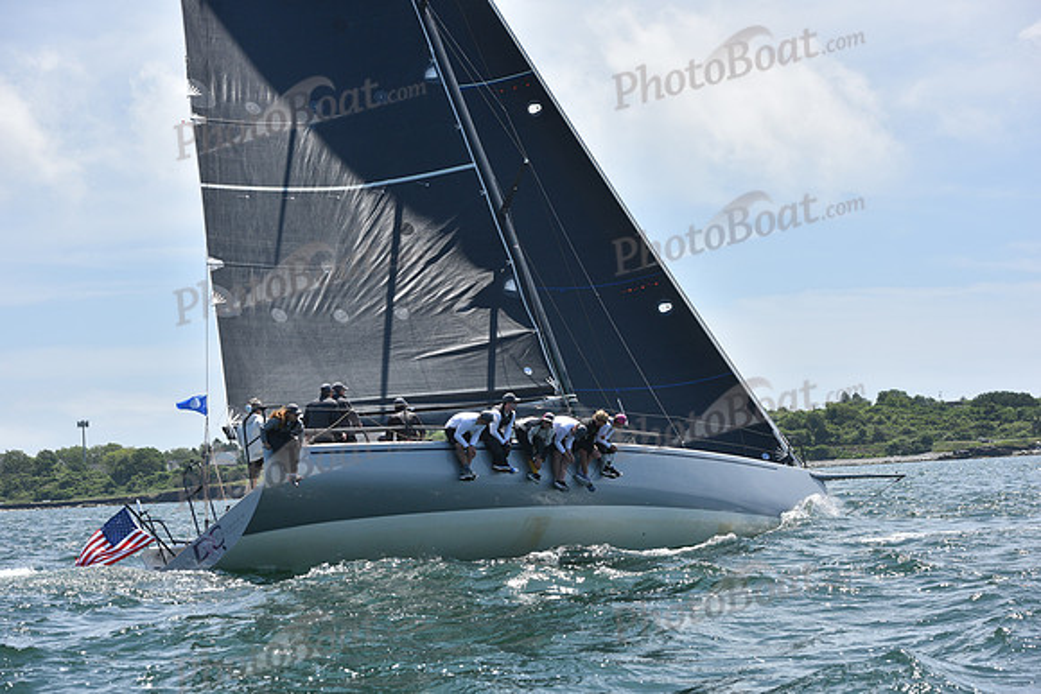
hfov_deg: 28.8
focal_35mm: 70
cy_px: 347
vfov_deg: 19.5
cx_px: 520
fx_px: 2025
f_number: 6.3
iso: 250
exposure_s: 1/1250
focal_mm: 70
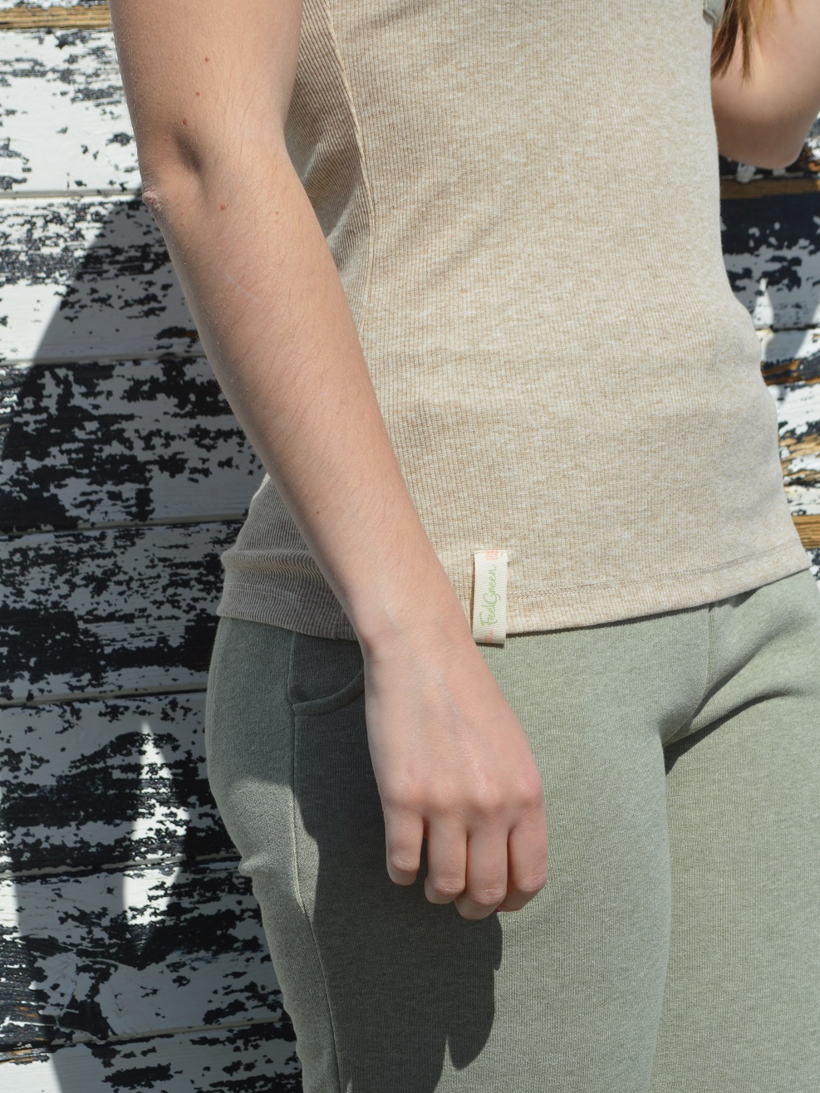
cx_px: 407
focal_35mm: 91
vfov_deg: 21.6
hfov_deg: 16.3
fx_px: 2860
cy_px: 538
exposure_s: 1/320
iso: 100
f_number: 9
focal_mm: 55
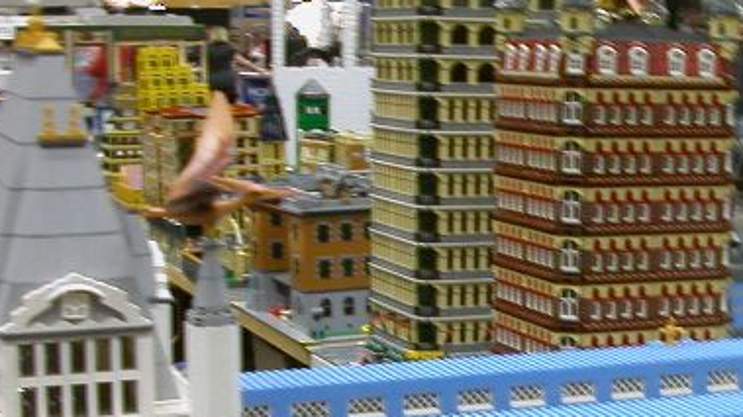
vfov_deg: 14.0
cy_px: 423
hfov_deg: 24.0
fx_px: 1674
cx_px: 723
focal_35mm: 85
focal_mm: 5.6
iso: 100
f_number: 2.7
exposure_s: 1/5.2
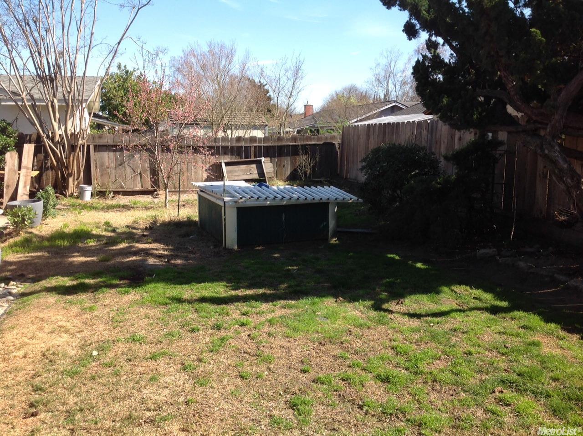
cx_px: 292
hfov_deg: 52.7
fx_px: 589
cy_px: 218
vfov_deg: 40.6
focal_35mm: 35
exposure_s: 1/944
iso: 50
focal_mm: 4.28
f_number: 2.4
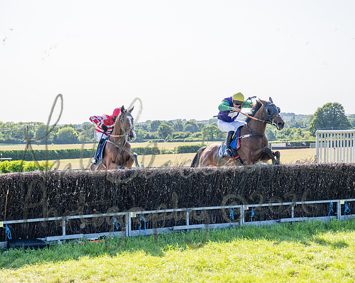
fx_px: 828
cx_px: 178
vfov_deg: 19.4
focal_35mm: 79
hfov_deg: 24.2
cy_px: 141
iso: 200
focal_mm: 70
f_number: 4
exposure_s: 1/1600
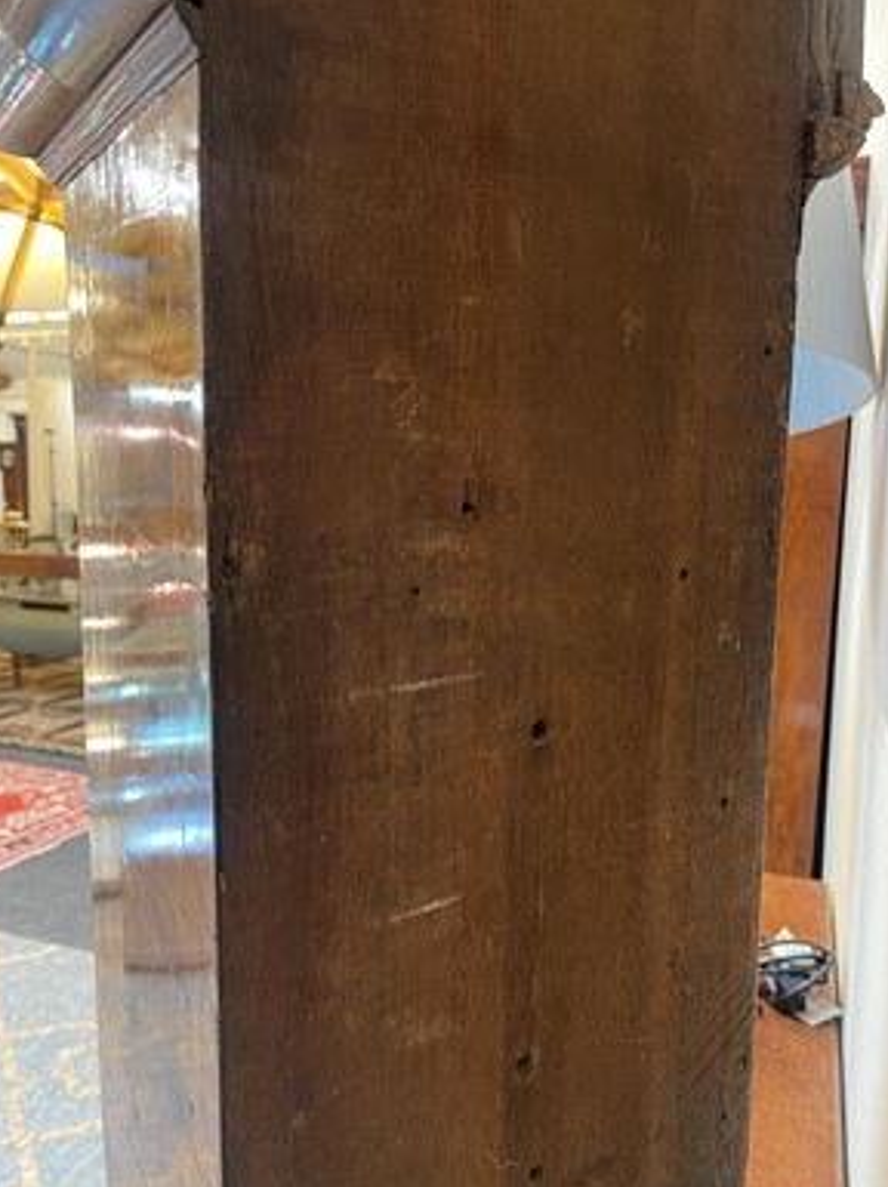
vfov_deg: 67.3
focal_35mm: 26
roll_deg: -1.2
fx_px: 891
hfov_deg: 53.0
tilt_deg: -6.7
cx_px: 438
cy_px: 601
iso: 400
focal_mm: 5.1
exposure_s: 1/33
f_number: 1.6
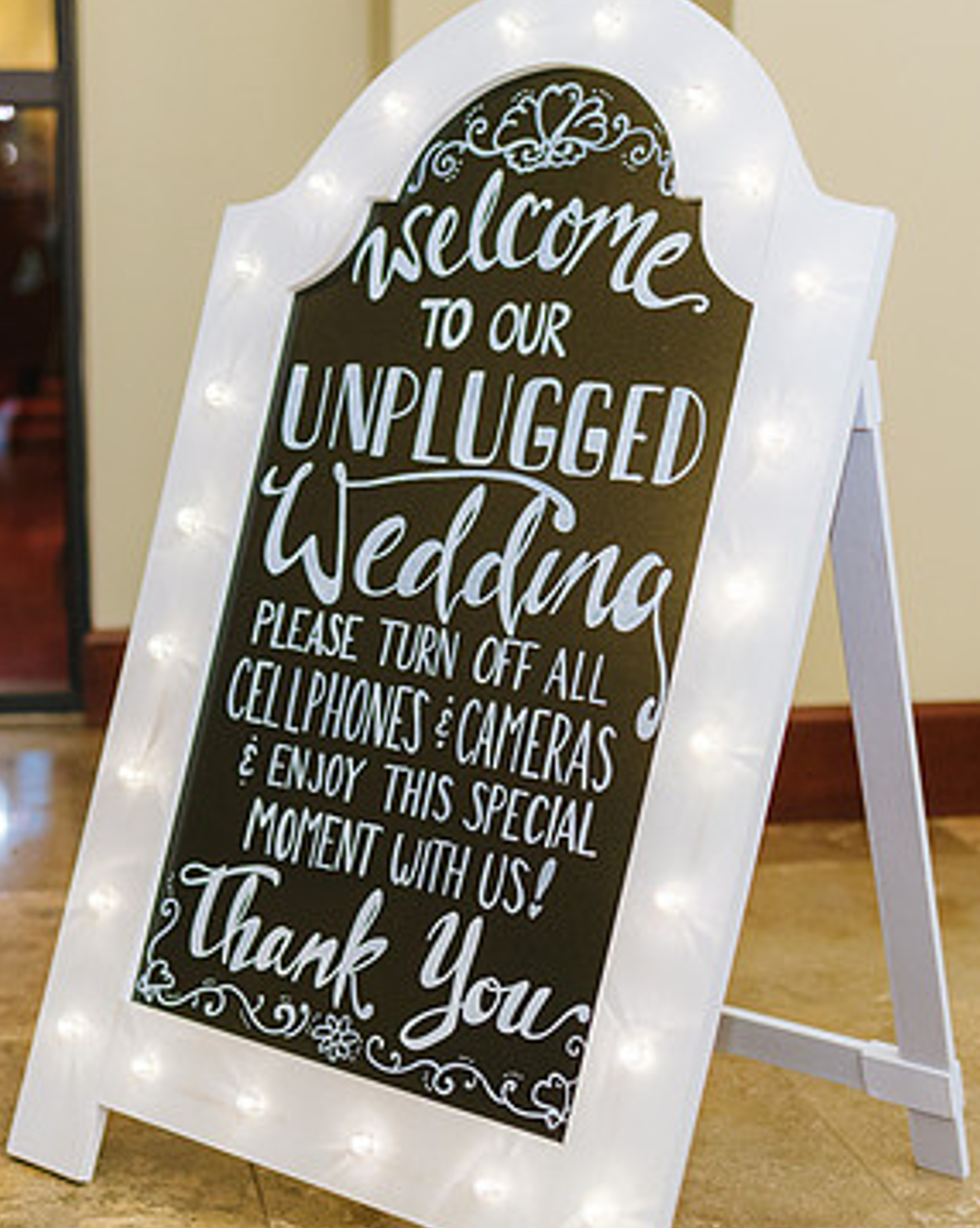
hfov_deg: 24.0
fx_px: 2286
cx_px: 269
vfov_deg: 30.0
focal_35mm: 63
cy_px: 734
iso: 1600
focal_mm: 35
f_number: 2.2
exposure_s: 1/160
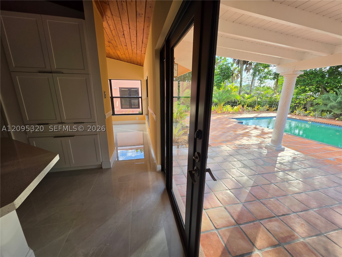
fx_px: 128
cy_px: 128
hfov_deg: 106.2
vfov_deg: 89.9
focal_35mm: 13
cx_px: 171
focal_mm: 2.2
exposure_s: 1/120
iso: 16
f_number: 1.9
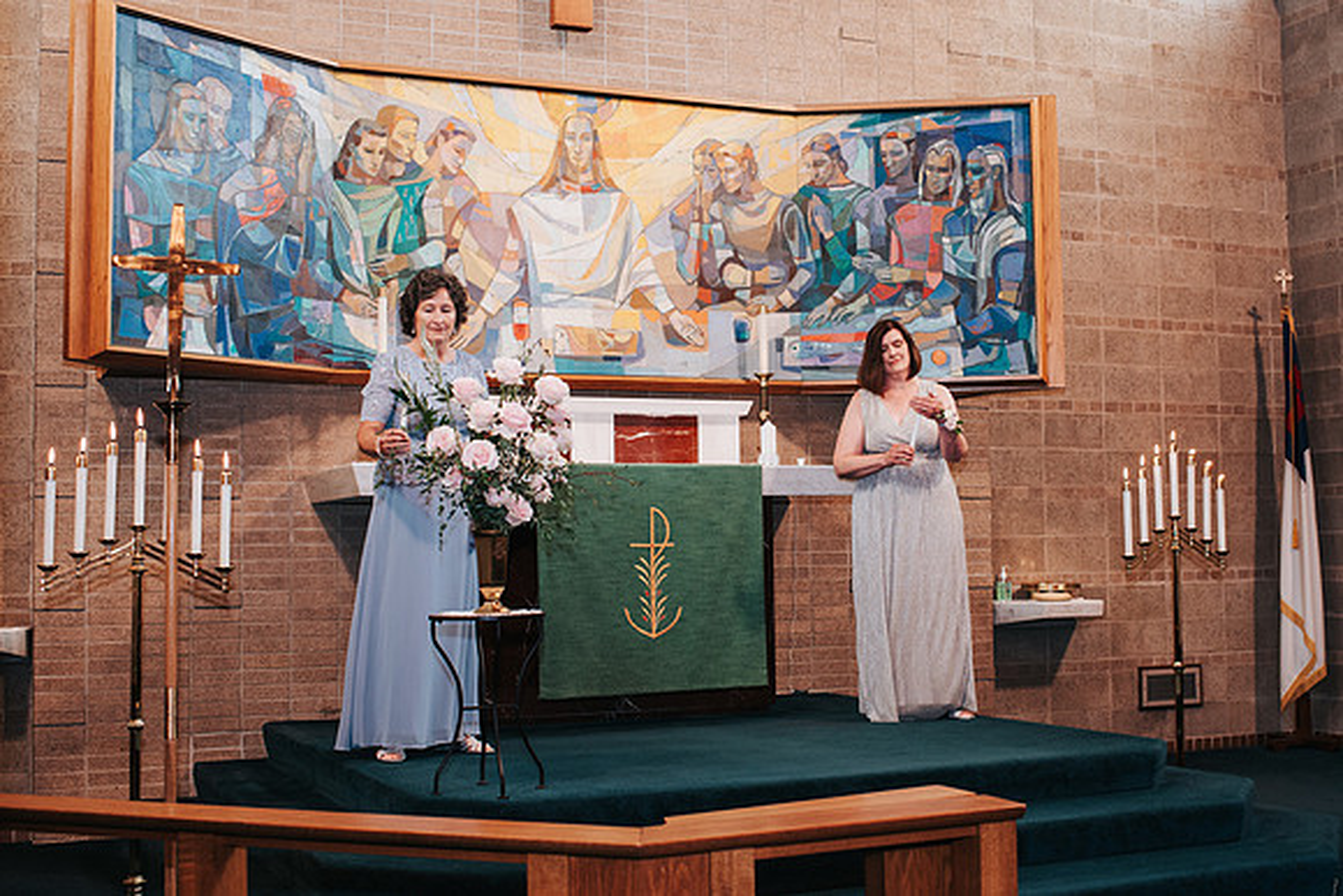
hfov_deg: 41.8
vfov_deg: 28.7
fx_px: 1752
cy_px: 448
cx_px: 762
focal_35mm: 47
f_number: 3.2
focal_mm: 35
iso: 720
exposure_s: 1/125
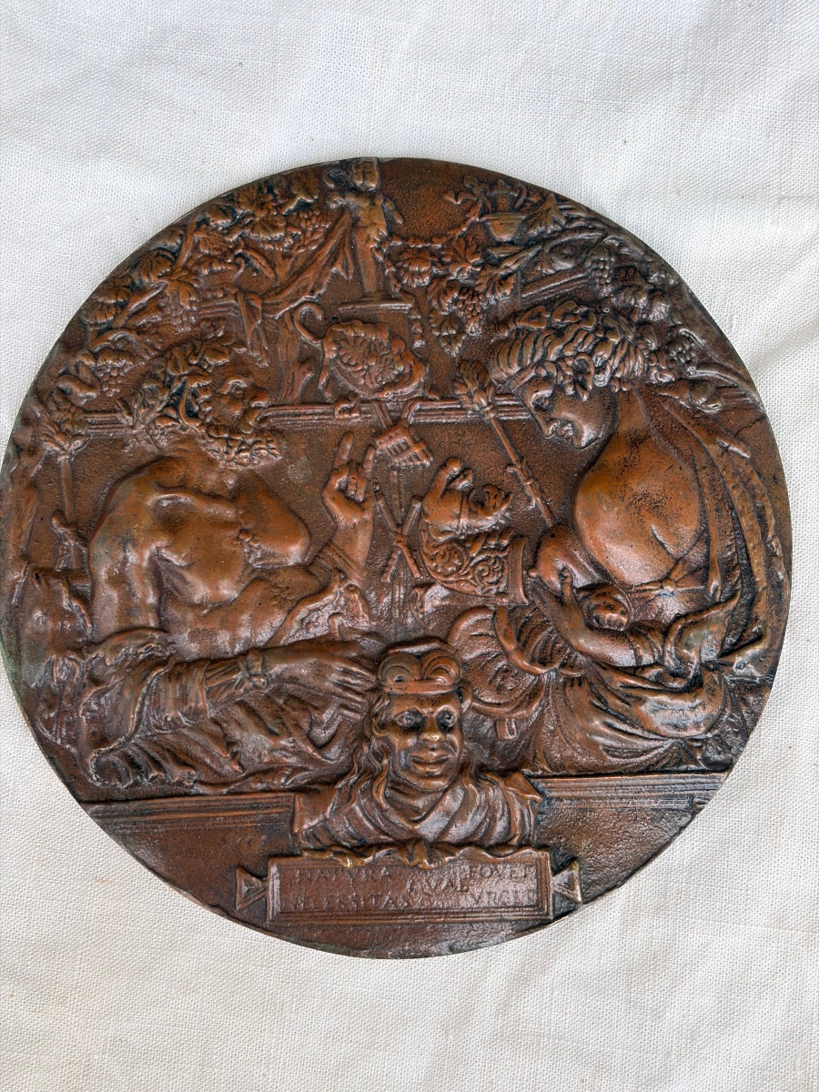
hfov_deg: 28.0
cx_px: 410
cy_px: 546
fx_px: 1640
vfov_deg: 36.8
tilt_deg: -81.6
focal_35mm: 52
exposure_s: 1/138
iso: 32
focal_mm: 5.96
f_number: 1.6
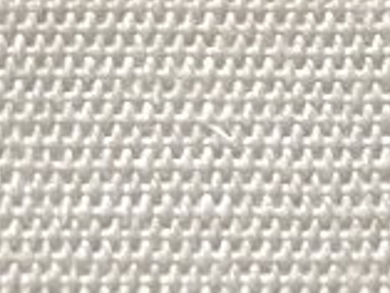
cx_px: 328
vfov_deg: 6.3
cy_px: -812
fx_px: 2244
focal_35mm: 199
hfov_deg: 9.9
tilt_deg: -89.3
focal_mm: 4.2
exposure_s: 1/60
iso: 250
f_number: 1.6
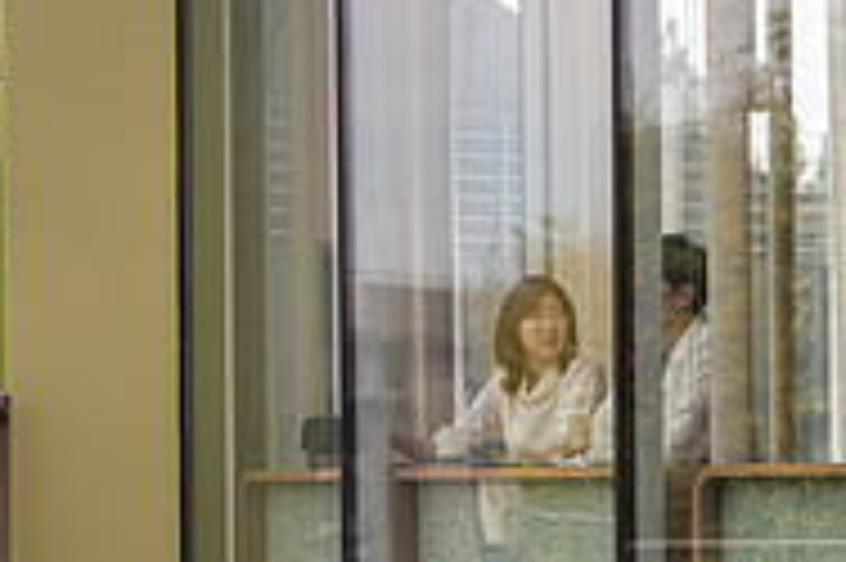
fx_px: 5071
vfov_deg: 6.3
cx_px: 1287
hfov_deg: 9.3
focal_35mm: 216
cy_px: 312
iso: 64
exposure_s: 1/250
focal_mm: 70
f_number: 4
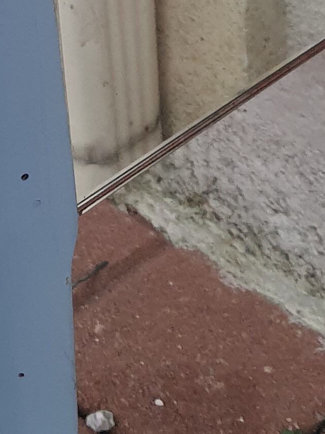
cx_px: 32
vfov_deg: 14.8
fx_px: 1540
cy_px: -230
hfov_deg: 12.0
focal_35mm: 123
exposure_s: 1/100
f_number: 1.7
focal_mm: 4.32
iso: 200
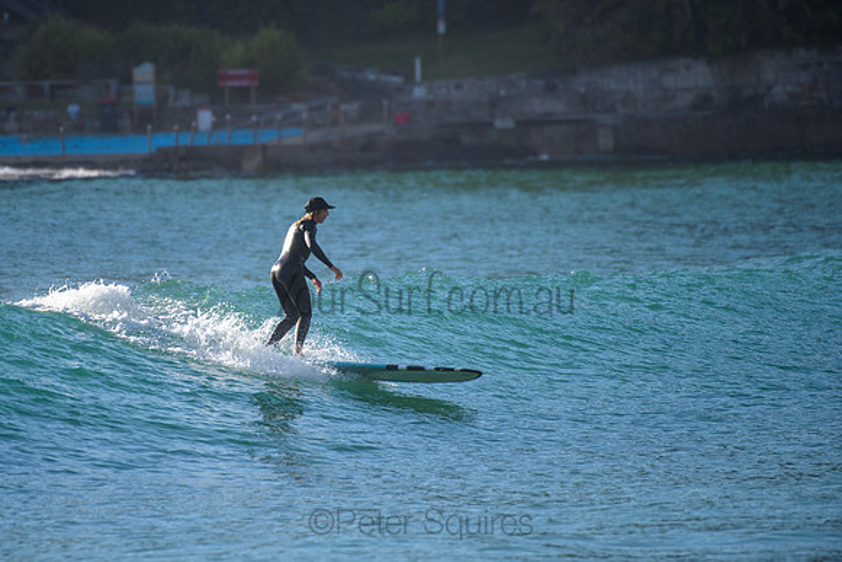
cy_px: 234
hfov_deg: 3.4
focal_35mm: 613
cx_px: 326
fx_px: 14342
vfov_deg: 2.2
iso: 280
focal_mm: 500
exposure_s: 1/2000
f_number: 5.6
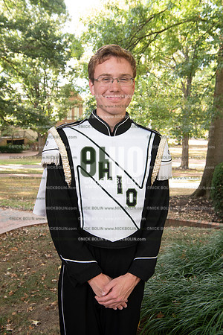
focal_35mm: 40
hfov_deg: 33.4
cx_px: 112
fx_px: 372
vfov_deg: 48.5
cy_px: 168
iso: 800
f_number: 8
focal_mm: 40
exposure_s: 1/100
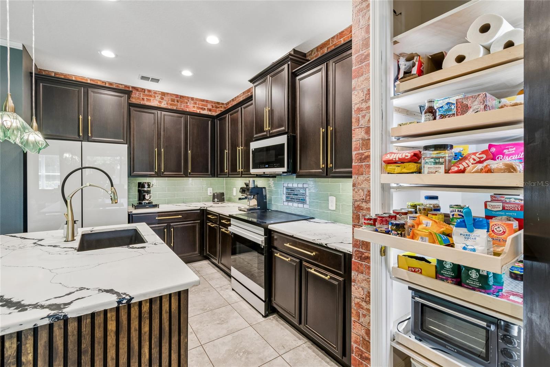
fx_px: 229
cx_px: 275
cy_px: 184
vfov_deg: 77.3
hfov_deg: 100.4
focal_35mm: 15
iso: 100
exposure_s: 1/4
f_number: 7.1
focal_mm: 10
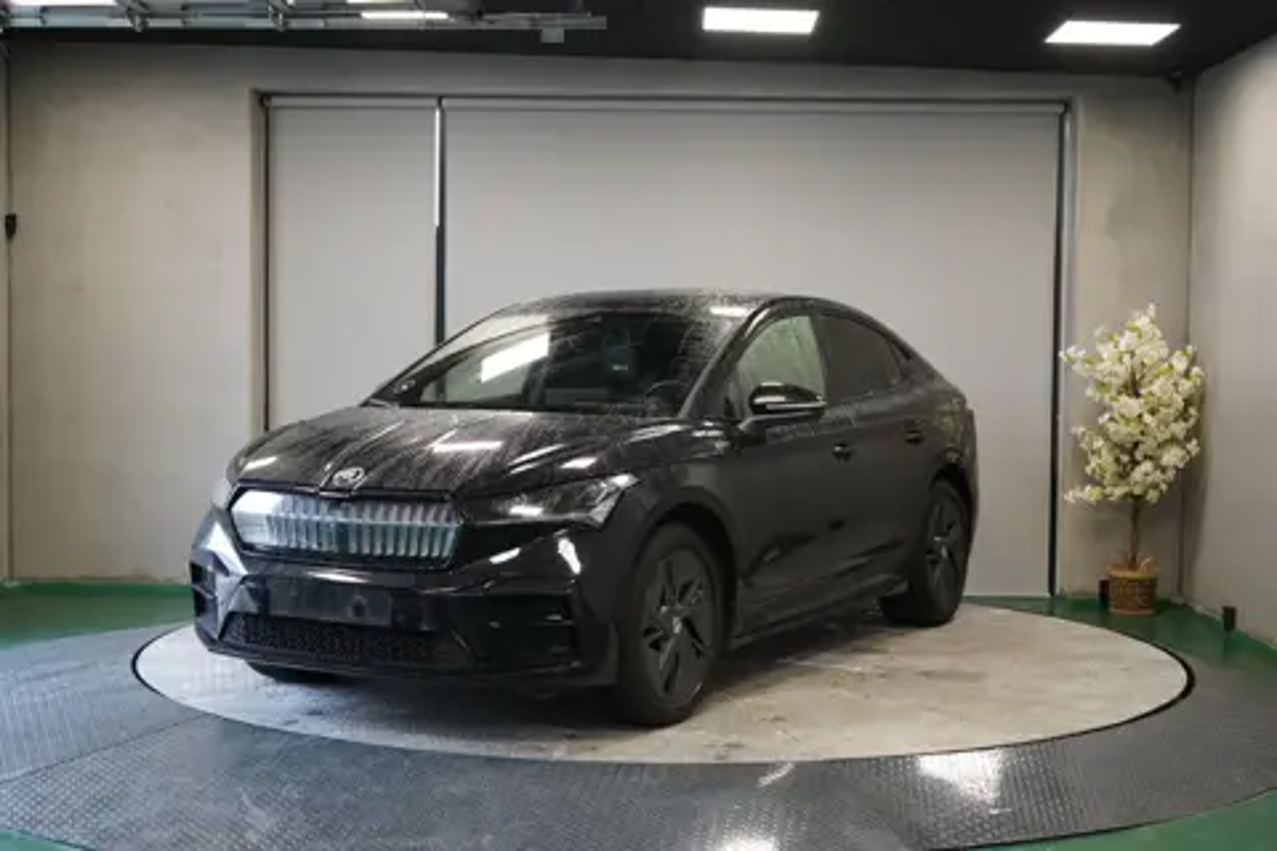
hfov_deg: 40.3
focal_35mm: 49
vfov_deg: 27.5
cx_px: 638
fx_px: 1738
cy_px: 426
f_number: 4.5
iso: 2500
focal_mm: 49
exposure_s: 1/160
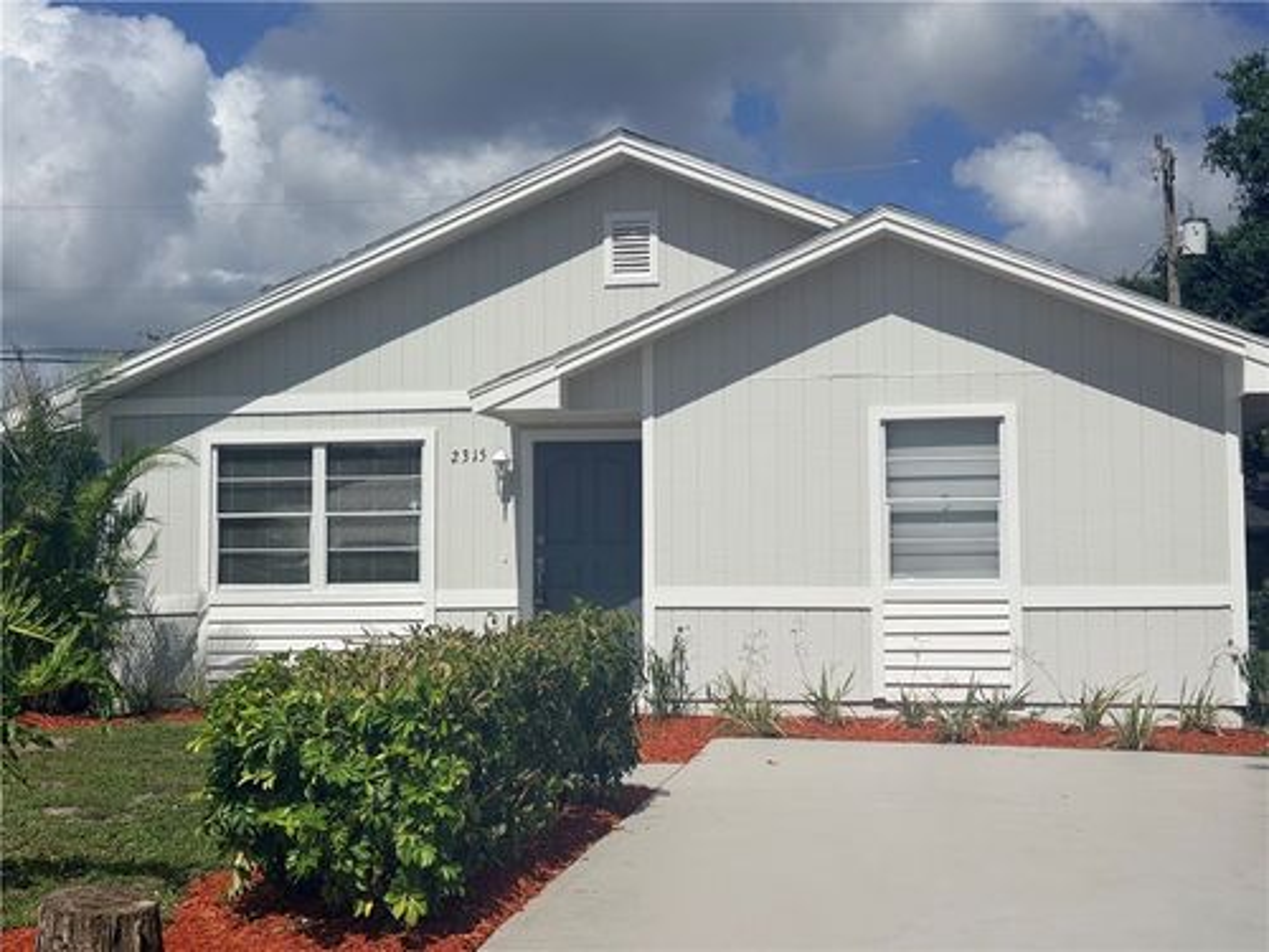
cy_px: 476
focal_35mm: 48
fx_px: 1760
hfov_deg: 39.7
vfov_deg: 30.3
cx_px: 634
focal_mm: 6.76
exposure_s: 1/11364
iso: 50
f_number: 1.78
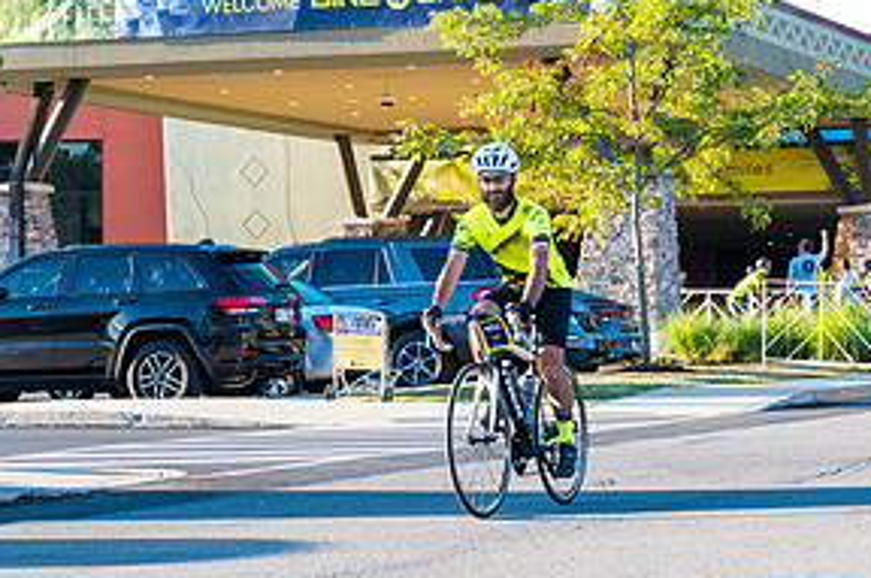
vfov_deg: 11.5
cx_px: 581
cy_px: 315
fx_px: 2874
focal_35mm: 119
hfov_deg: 17.2
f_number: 5.6
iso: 400
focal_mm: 59
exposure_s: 1/250
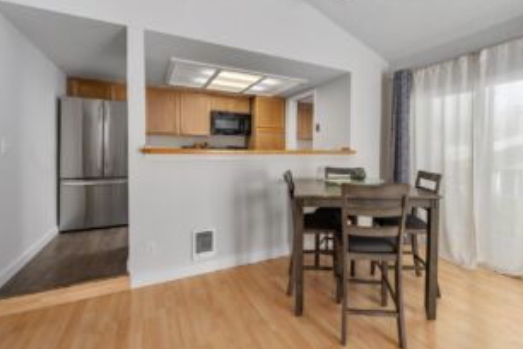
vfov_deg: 70.4
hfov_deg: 92.9
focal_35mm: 17
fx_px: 247
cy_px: 165
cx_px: 289
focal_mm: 13
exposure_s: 1/25
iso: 1000
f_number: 8
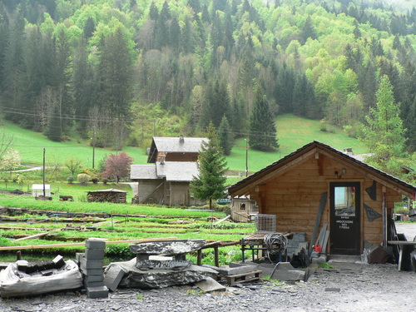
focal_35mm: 36
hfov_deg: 51.4
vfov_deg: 39.7
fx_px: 433
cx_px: 208
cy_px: 156
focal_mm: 6
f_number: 2.8
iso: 80
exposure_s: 1/80
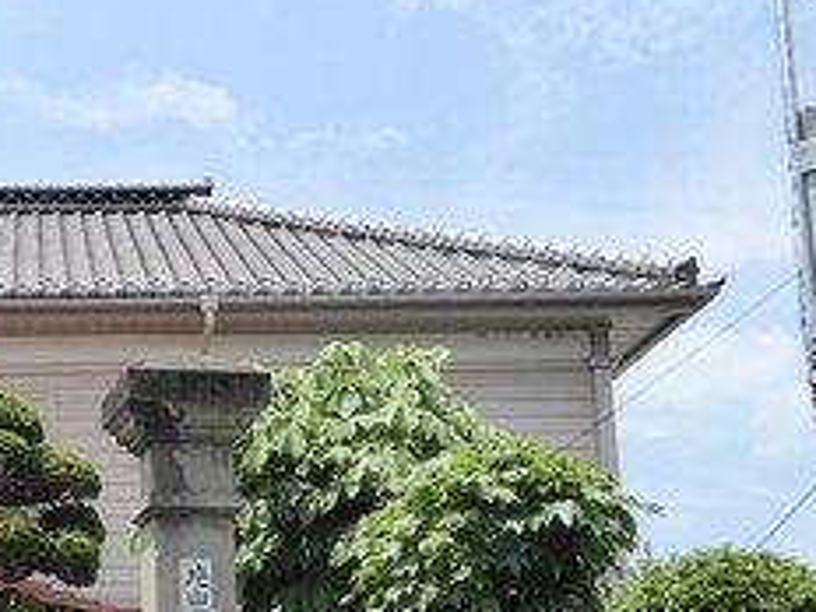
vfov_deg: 21.0
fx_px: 1627
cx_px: -14
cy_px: 501
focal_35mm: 69
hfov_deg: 26.5
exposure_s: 1/800
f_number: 3.5
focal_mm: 5.4
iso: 200
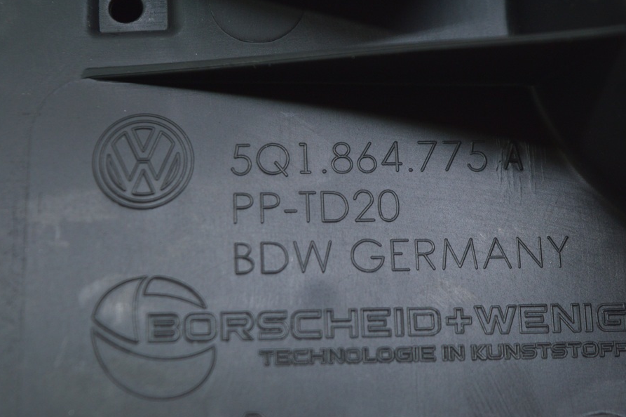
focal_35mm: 95
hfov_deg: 21.6
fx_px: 1643
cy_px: 198
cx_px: 351
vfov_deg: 14.4
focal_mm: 55
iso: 400
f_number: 5.6
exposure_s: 1/40
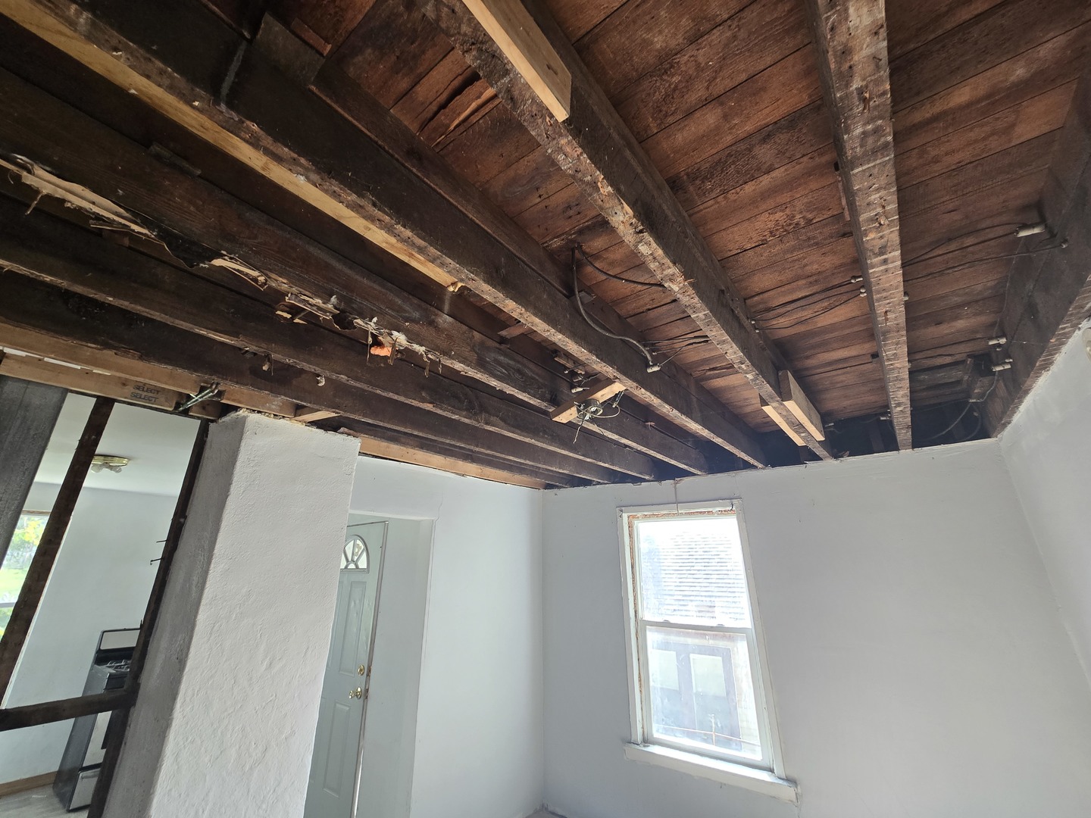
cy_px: 409
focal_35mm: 13
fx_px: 410
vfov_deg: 89.9
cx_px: 546
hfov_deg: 106.2
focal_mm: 2.2
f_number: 2.2
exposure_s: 1/60
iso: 125
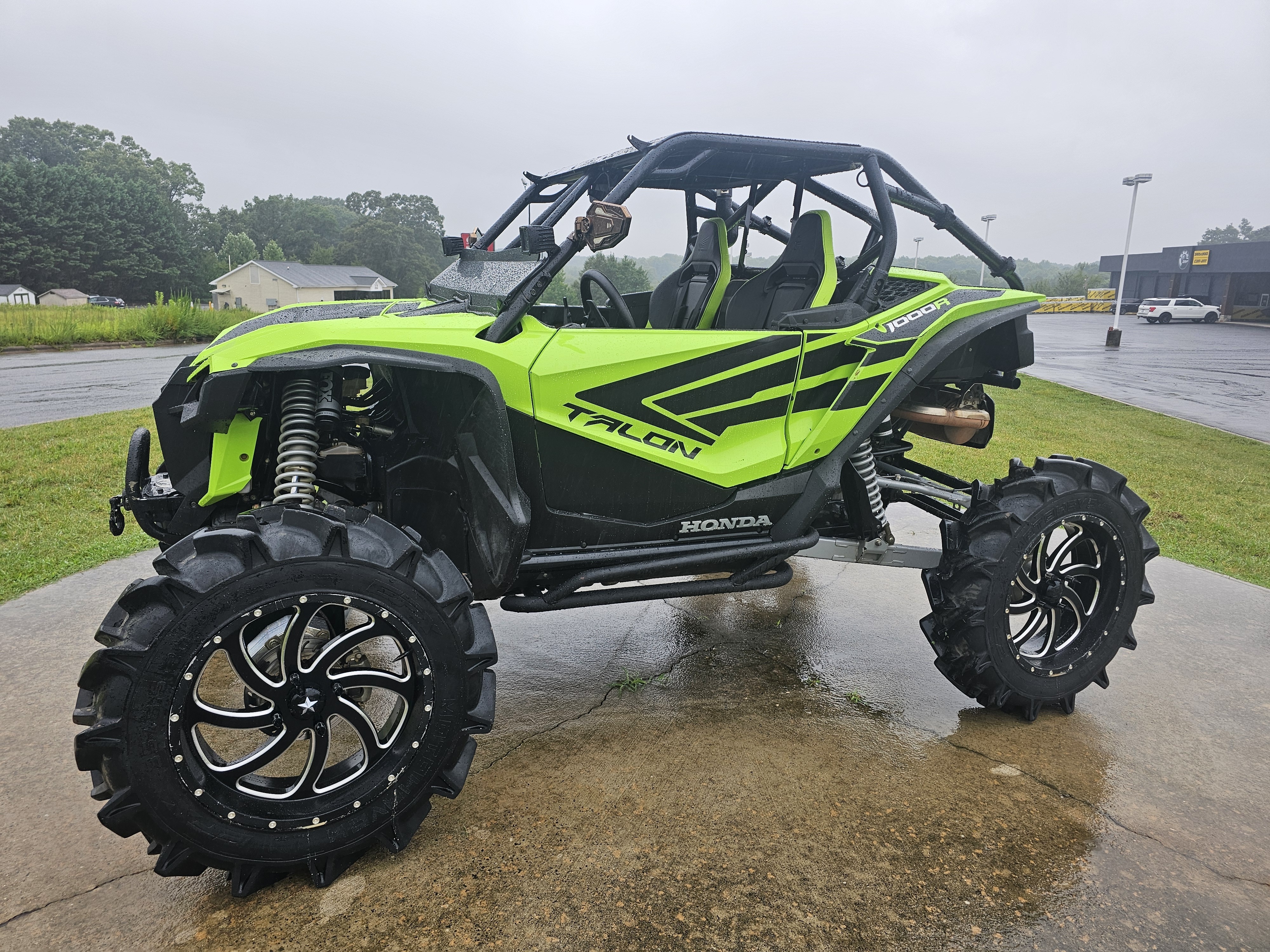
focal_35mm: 23
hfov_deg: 73.9
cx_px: 635
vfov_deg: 58.9
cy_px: 476
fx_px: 844
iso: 32
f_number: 1.7
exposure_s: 1/180
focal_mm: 6.3
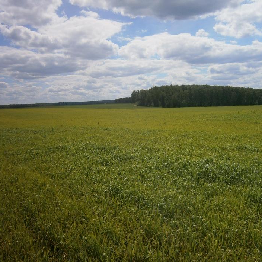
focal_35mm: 31
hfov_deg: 52.5
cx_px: 131
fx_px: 265
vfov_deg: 52.5
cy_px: 124
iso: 80
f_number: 8
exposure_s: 1/400
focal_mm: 4.7
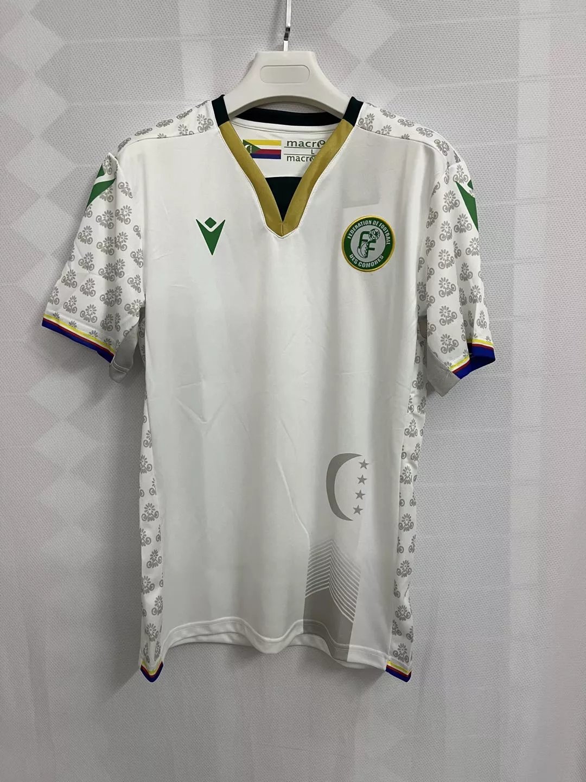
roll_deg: +0.5
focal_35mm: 26
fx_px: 587
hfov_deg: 53.1
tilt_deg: -6.9
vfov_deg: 67.3
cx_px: 293
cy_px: 391
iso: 100
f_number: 1.6
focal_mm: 5.1
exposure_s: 1/50
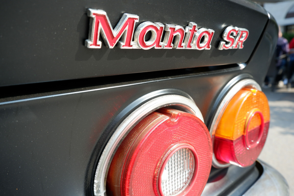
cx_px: 147
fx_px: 196
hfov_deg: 73.7
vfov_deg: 53.1
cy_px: 98
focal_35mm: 24
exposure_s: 1/220
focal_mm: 16
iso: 200
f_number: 5.6
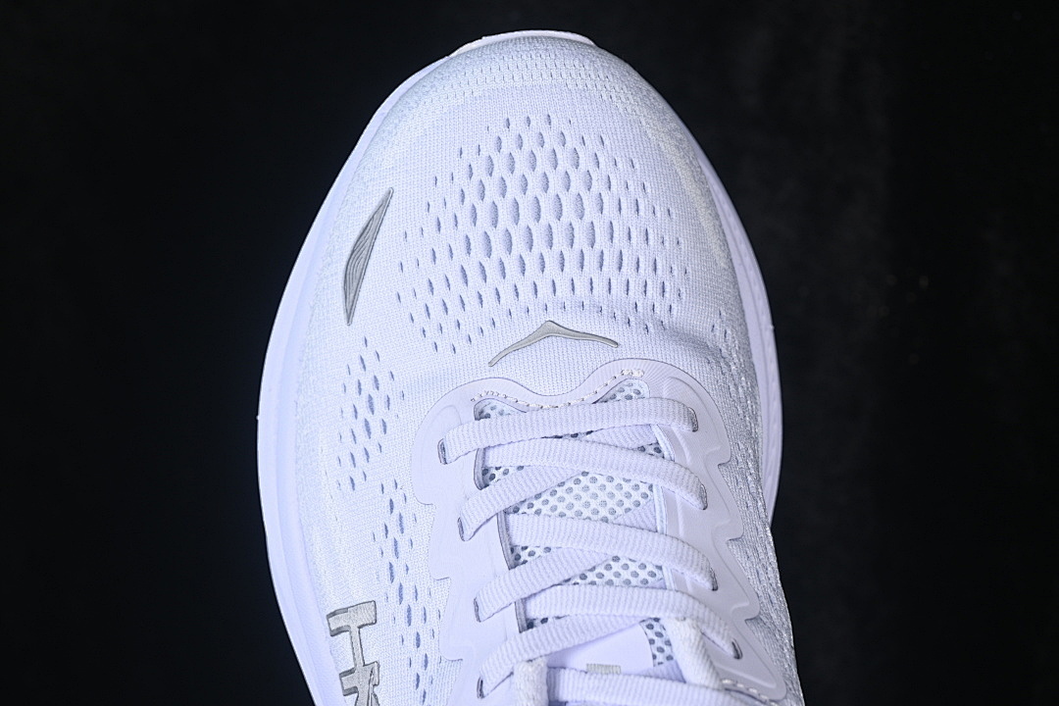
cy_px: 353
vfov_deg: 18.2
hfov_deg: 27.0
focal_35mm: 75
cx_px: 530
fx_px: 2206
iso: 160
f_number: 7.1
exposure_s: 1/80
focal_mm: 50
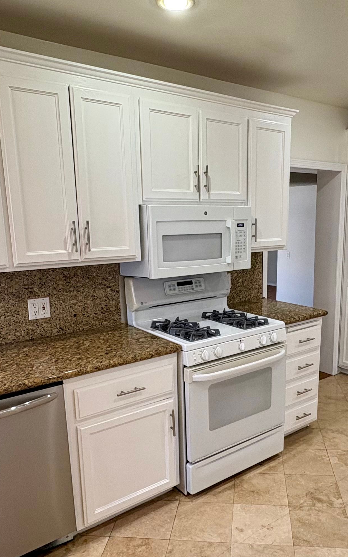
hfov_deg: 41.6
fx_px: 455
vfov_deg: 62.7
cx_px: 216
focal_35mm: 30
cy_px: 314
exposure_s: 1/120
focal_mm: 2.22
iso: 160
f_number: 2.2
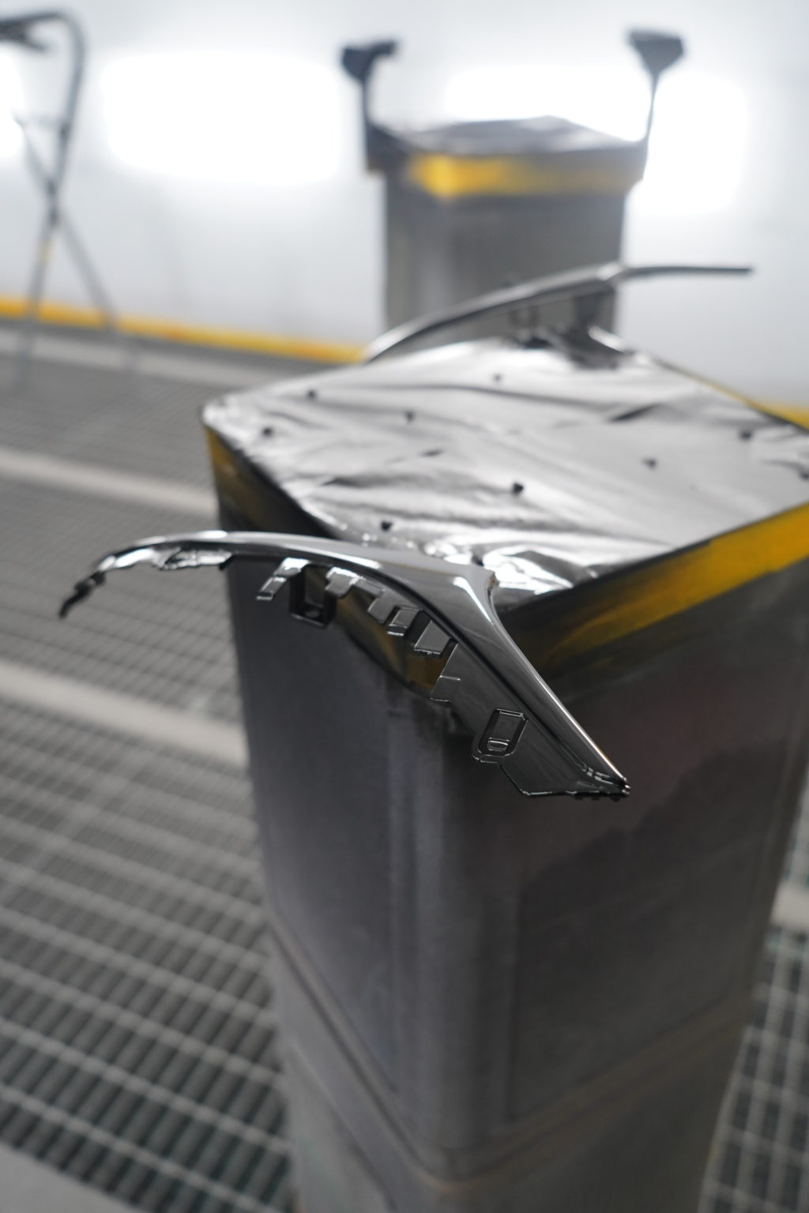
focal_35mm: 33
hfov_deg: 40.0
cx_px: 404
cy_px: 606
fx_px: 1112
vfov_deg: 57.2
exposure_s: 1/60
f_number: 4.5
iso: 1600
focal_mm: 33
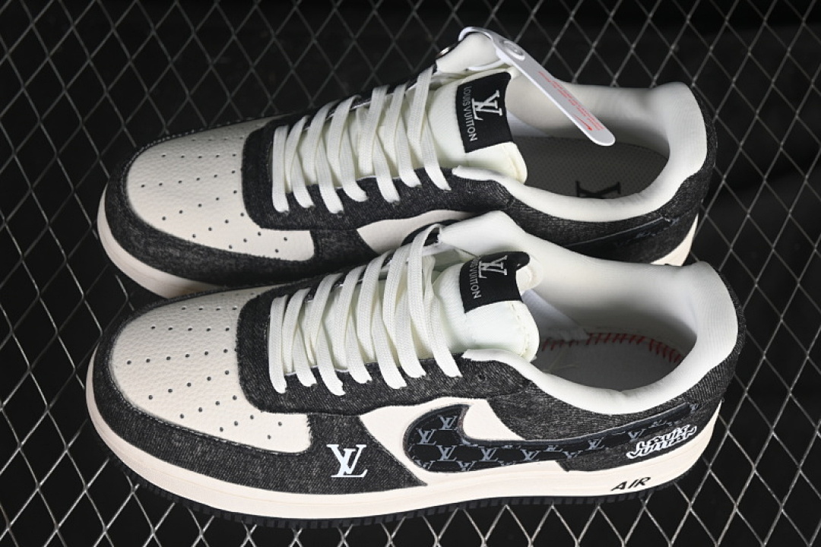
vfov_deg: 18.2
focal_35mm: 75
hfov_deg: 27.0
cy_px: 274
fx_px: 1710
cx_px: 410
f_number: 6.3
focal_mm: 50
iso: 160
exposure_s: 1/60
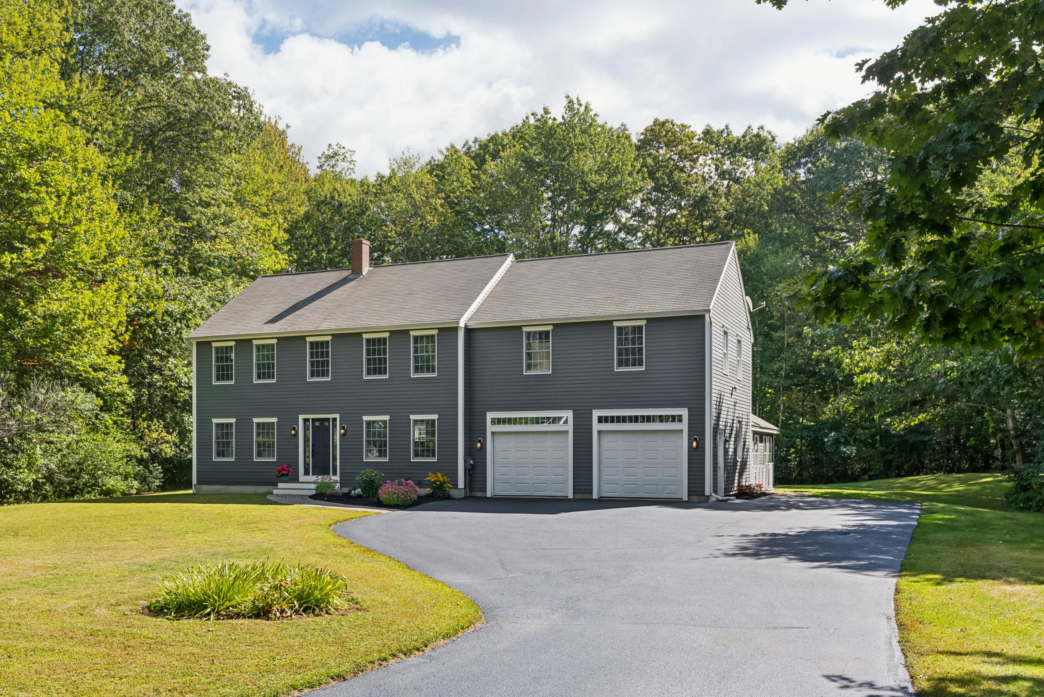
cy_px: 356
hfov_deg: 58.6
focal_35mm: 32
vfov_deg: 41.1
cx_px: 473
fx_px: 928
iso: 320
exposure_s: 1/400
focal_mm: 29
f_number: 7.1
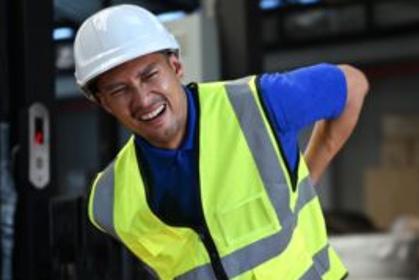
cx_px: 312
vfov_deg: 15.1
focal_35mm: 90
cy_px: 198
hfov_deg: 22.4
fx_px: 1047
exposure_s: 1/320
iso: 400
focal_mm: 50
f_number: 1.8
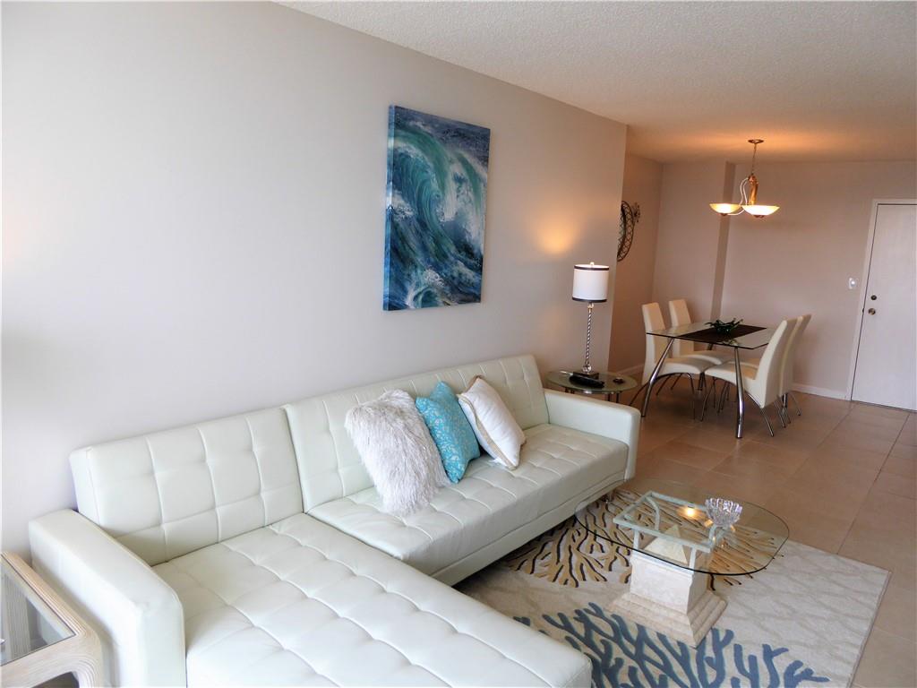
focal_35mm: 24
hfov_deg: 71.6
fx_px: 636
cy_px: 344
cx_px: 458
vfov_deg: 56.8
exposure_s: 1/60
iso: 100
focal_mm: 4.3
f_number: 3.3
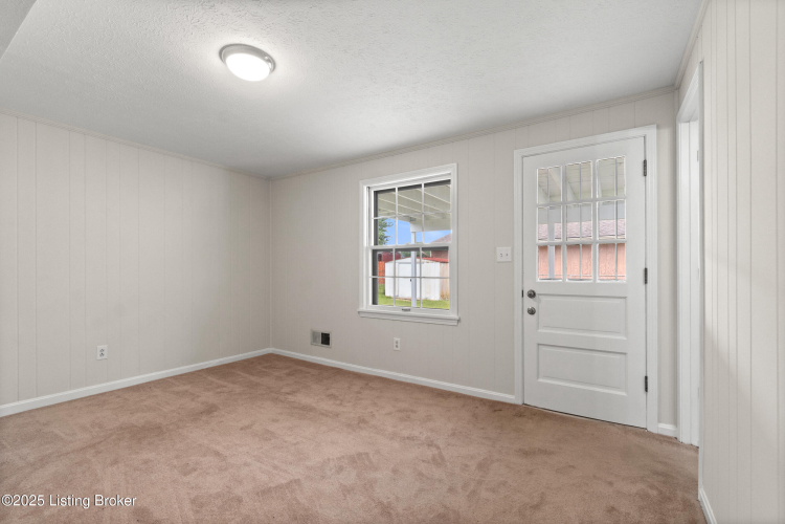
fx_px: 327
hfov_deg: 100.4
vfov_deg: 77.3
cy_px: 262
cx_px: 392
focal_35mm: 15
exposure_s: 1/13
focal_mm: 10
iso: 400
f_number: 10
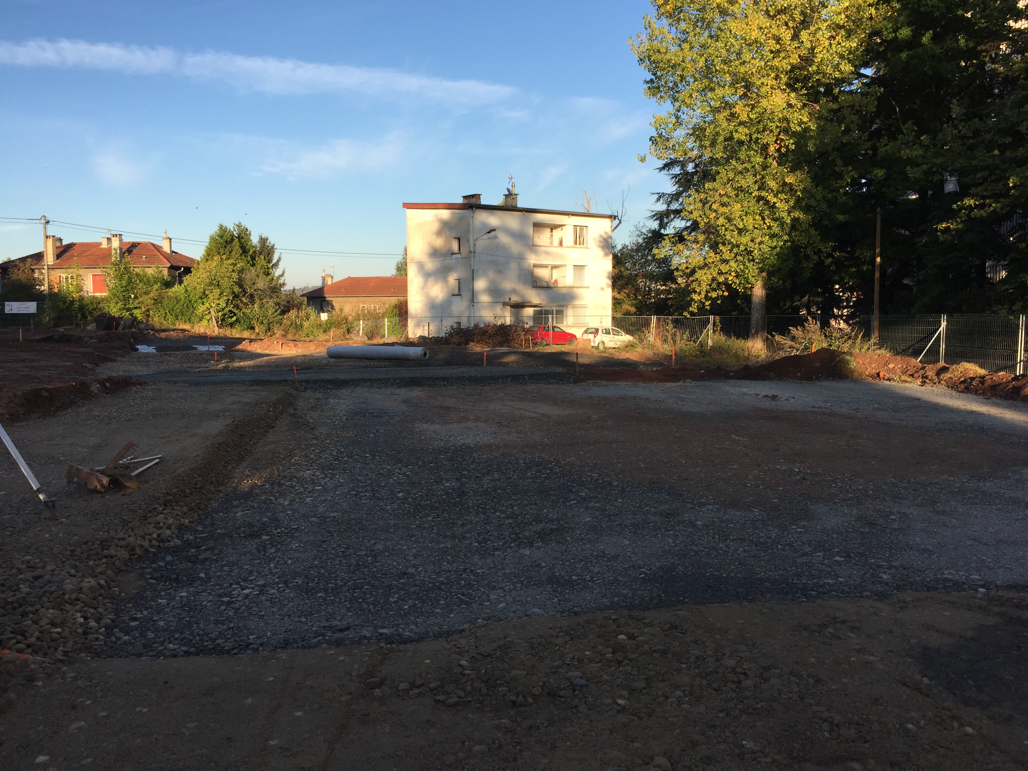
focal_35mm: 29
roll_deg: -0.7
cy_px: 386
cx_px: 514
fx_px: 861
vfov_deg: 48.2
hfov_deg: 61.7
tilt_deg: -4.6
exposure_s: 1/989
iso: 32
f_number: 2.2
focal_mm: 4.15
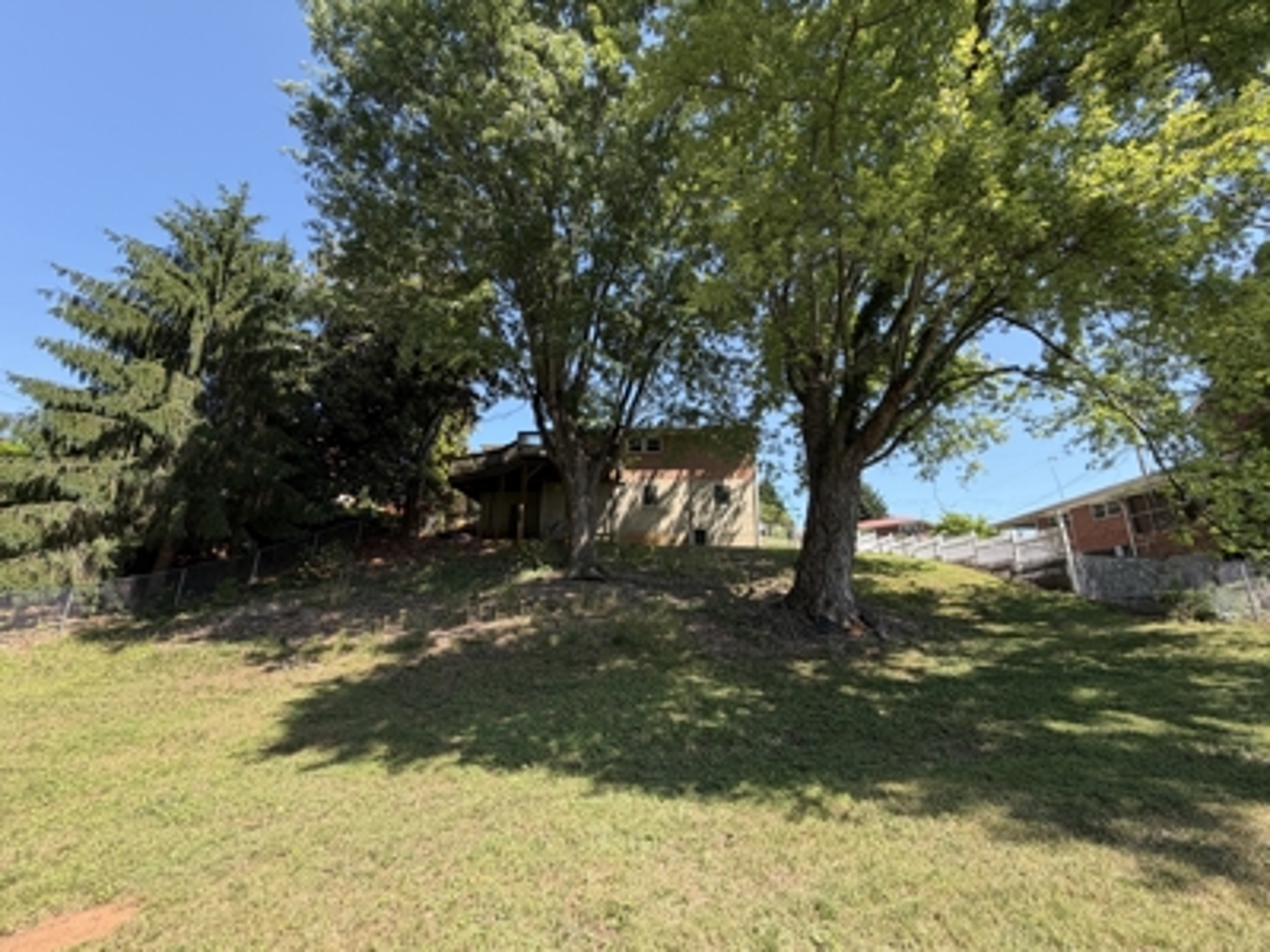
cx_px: 635
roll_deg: -0.7
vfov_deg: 85.7
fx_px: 514
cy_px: 476
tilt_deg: +15.1
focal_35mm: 14
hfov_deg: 102.1
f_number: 2.2
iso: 64
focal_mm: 2.22
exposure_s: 1/502
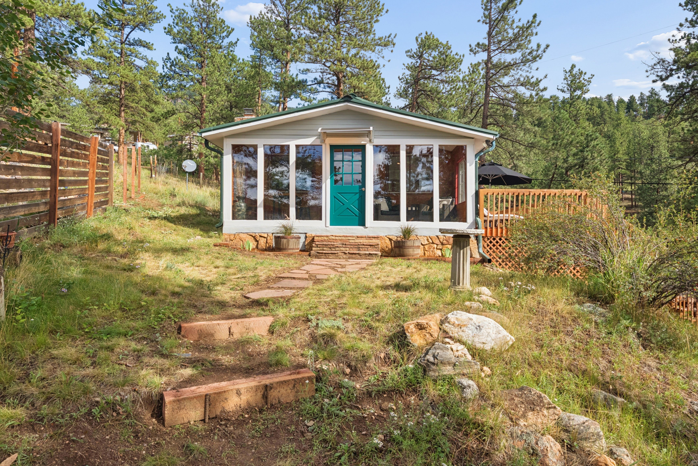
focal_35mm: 21
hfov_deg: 81.2
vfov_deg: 59.6
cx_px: 349
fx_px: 407
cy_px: 233
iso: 200
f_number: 10
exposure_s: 1/160
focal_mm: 21
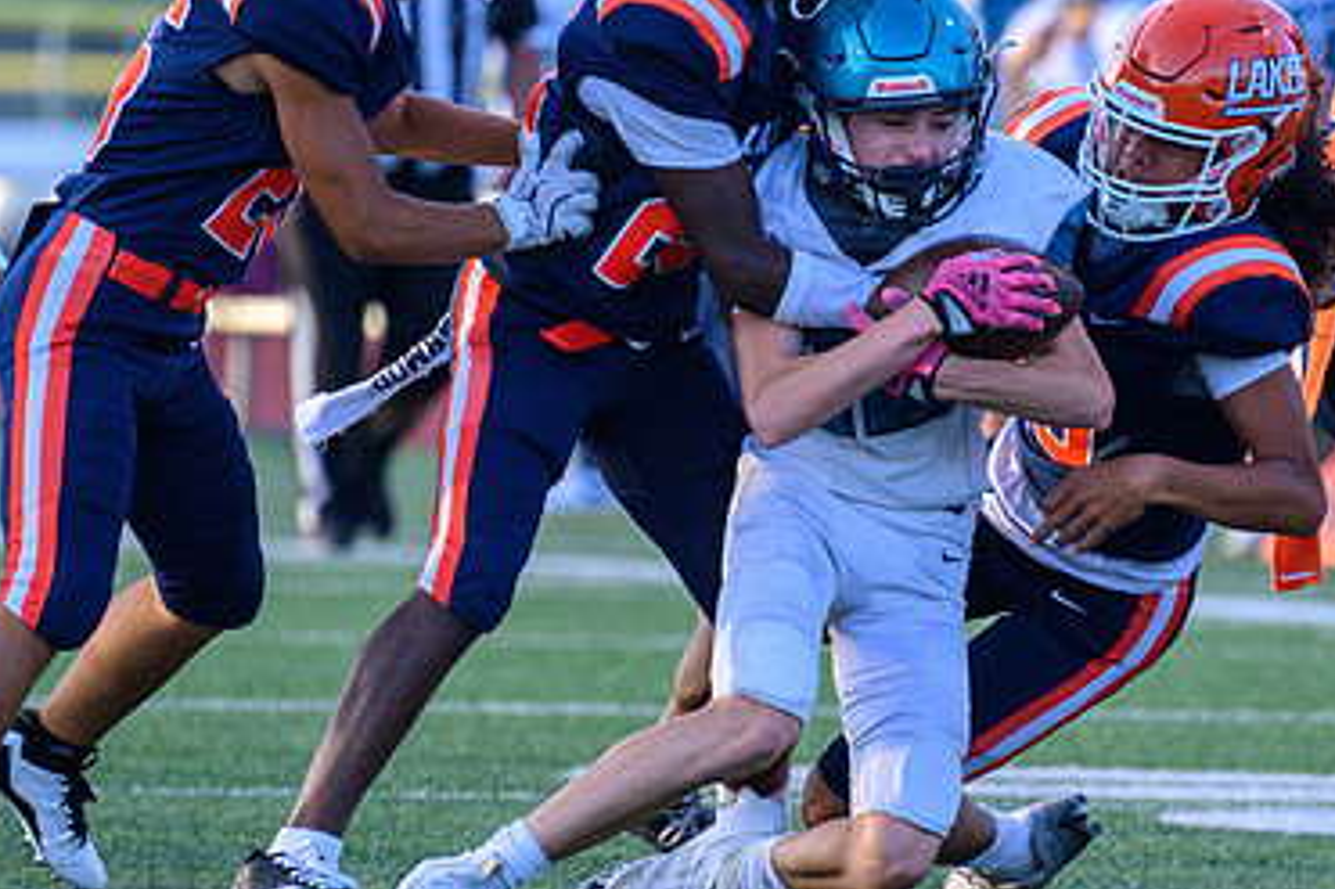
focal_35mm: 627
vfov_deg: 2.2
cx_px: 964
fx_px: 23240
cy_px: 506
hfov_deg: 3.3
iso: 2500
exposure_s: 1/2000
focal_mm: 280
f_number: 4
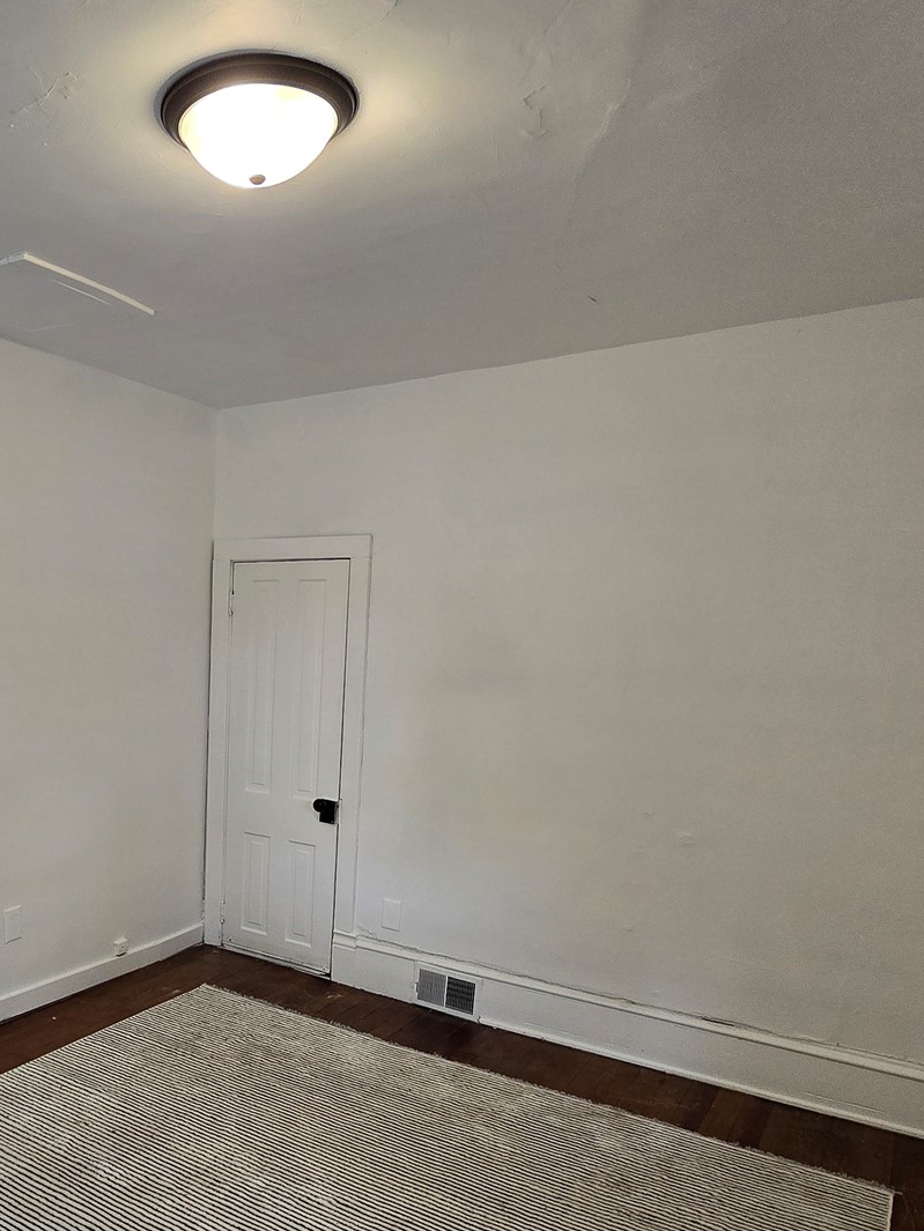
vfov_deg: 68.1
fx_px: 890
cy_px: 784
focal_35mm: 25
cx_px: 173
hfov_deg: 51.2
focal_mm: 2.2
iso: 125
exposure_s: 1/60
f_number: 2.2
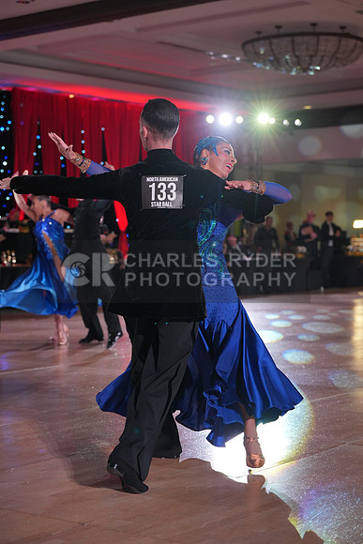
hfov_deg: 19.5
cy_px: 272
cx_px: 182
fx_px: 1058
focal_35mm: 70
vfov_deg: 28.8
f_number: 4
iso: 1600
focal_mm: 70
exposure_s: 1/500
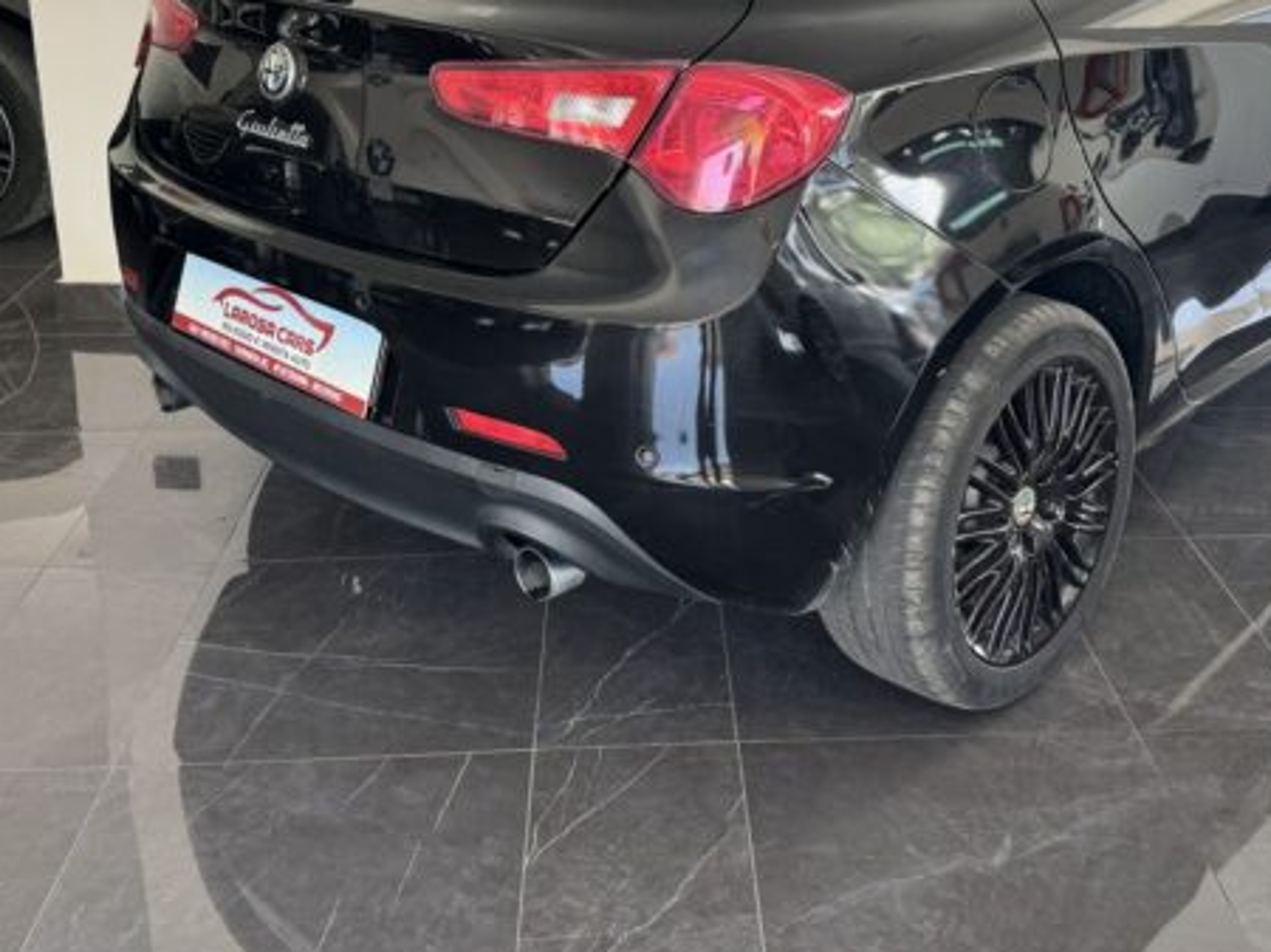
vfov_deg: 34.3
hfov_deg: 45.7
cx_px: 720
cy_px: 223
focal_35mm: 41
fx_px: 1505
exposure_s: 1/121
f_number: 1.78
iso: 125
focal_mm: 6.76
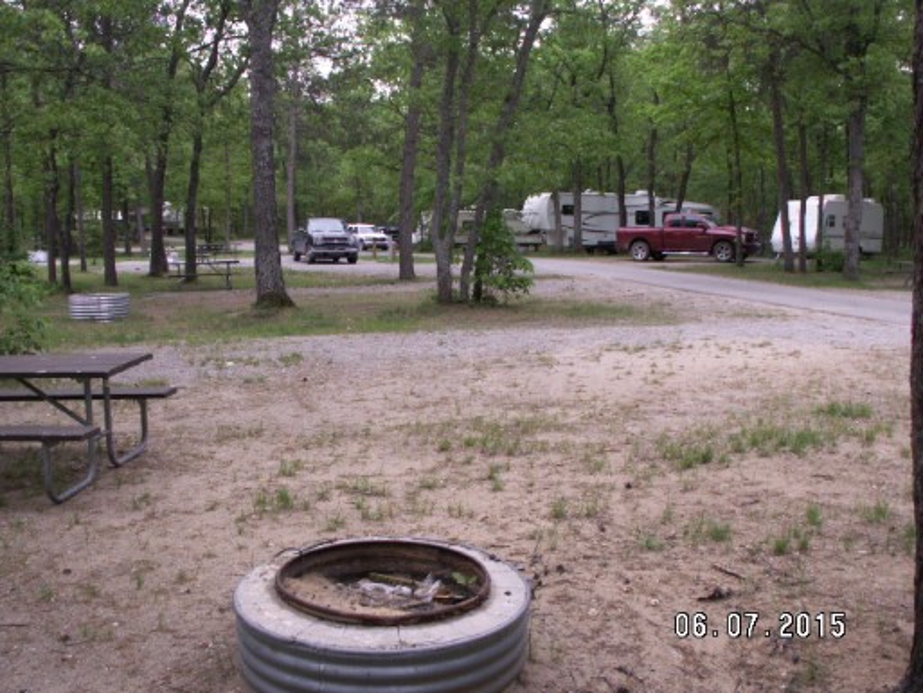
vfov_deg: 40.7
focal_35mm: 35
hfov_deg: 52.6
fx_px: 933
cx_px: 462
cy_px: 346
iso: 50
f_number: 3.5
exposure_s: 1/60
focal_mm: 5.86
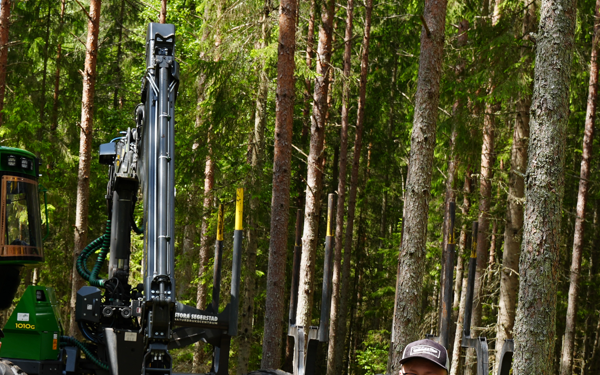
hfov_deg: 23.4
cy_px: 394
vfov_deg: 14.7
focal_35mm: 87
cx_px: 111
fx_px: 1423
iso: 100
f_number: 5
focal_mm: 33.4
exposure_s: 1/125
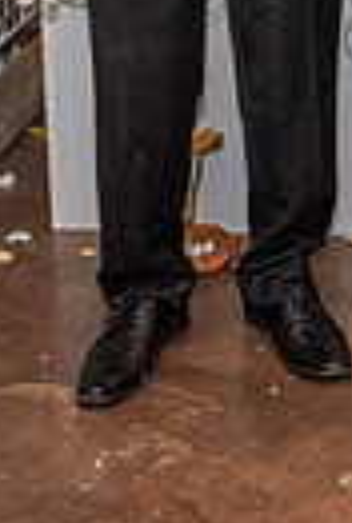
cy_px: -353
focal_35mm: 134
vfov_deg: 13.9
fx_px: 1955
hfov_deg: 10.2
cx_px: 397
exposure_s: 1/125
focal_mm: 24
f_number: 4.5
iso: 1600
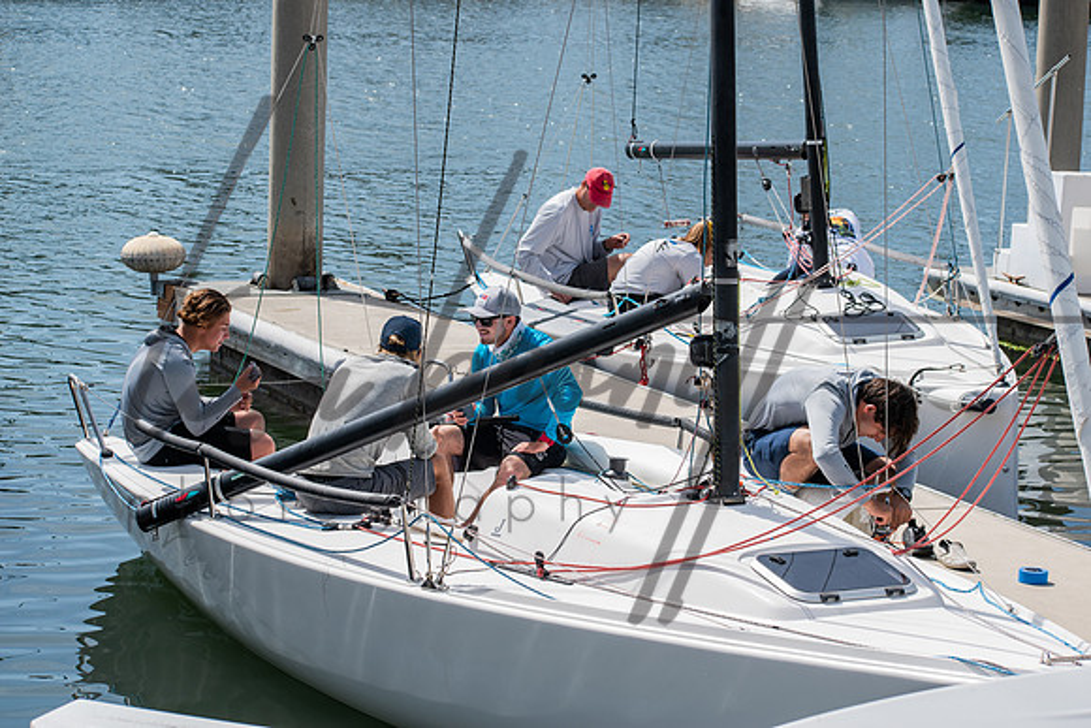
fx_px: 3183
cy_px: 364
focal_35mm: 105
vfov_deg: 13.0
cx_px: 546
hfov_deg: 19.5
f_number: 8
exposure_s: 1/320
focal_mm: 70
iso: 100
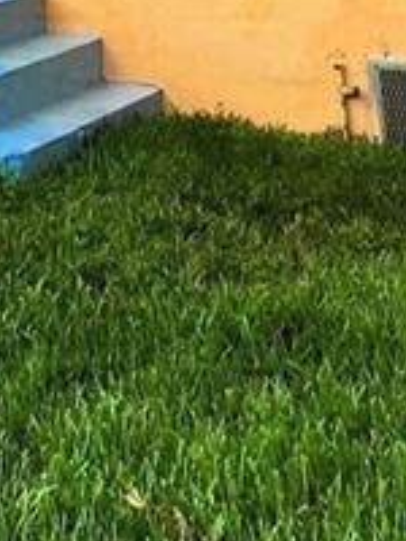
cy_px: -733
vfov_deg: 15.2
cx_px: -106
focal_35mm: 78
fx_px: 1220
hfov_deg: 17.8
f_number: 2.2
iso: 50
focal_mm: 2.2
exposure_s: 1/720
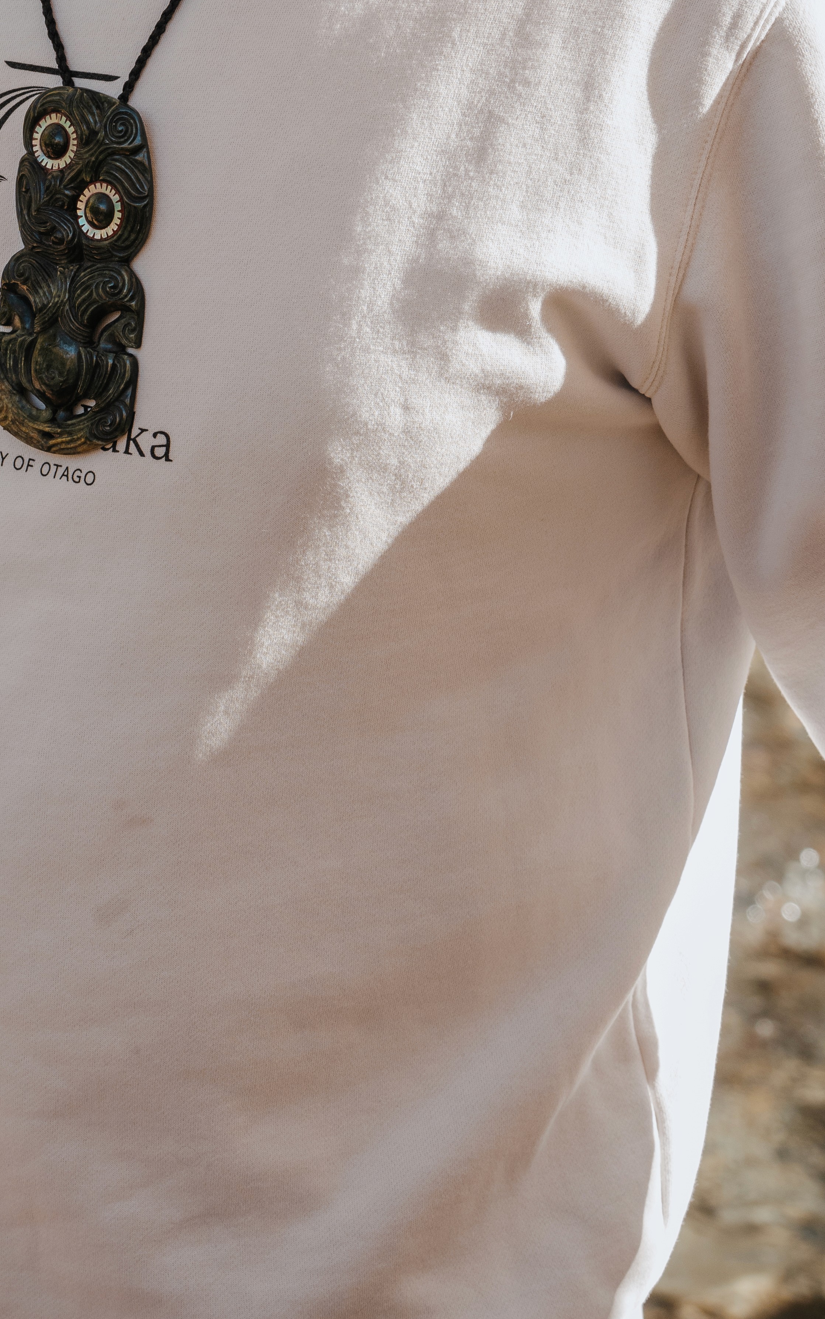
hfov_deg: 9.3
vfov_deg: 14.8
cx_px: 88
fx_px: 5036
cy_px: 103
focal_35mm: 140
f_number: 6.3
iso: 640
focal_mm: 70
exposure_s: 1/320
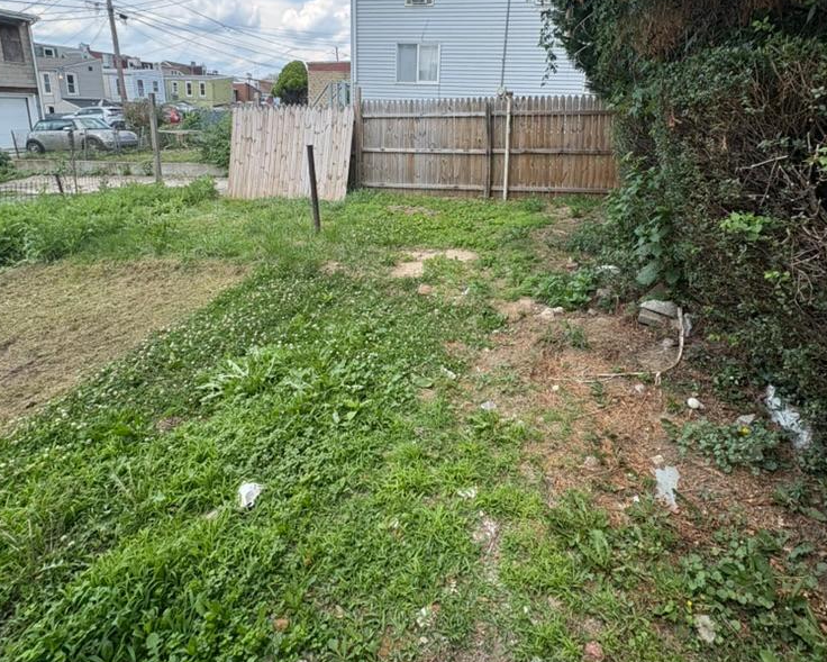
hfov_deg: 83.3
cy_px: 224
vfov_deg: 69.0
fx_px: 465
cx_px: 422
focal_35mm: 19
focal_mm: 2.22
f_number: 2.2
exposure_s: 1/968
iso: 64
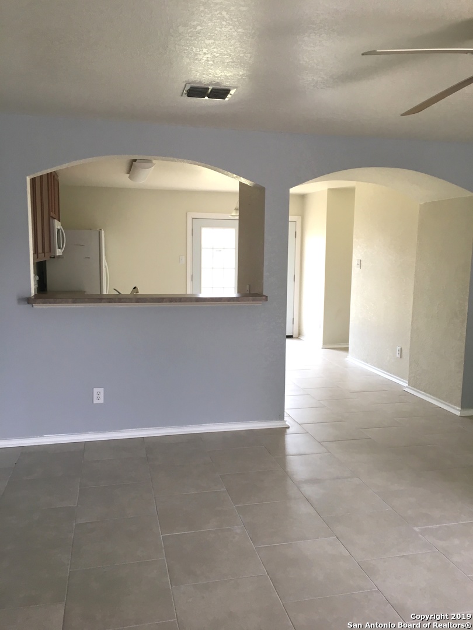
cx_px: 236
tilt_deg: -7.6
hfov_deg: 48.2
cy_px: 315
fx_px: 528
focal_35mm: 29
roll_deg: -1.7
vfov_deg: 61.7
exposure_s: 1/40
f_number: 2.2
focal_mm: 4.15
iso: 25
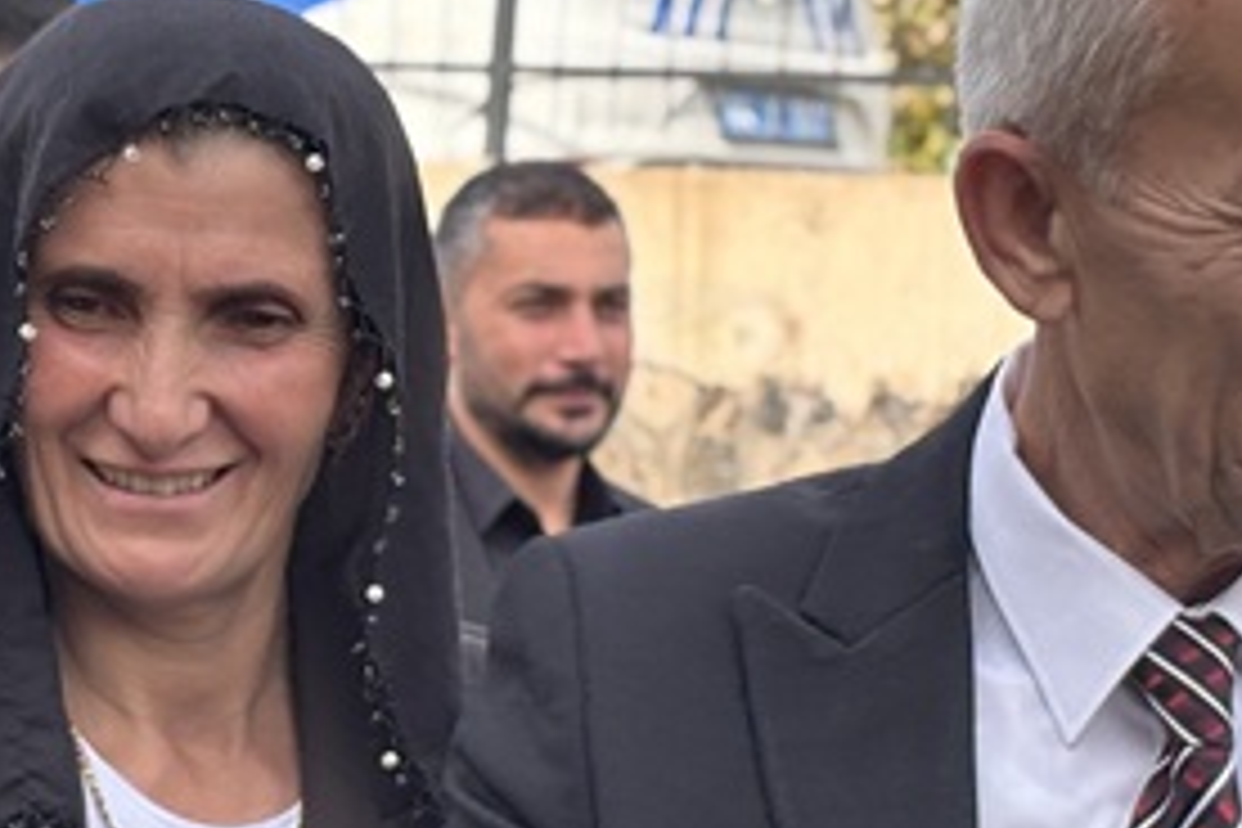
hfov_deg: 13.1
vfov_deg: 8.7
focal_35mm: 157
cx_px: 405
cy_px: 698
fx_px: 5416
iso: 32
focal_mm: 5.96
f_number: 1.6
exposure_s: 1/441
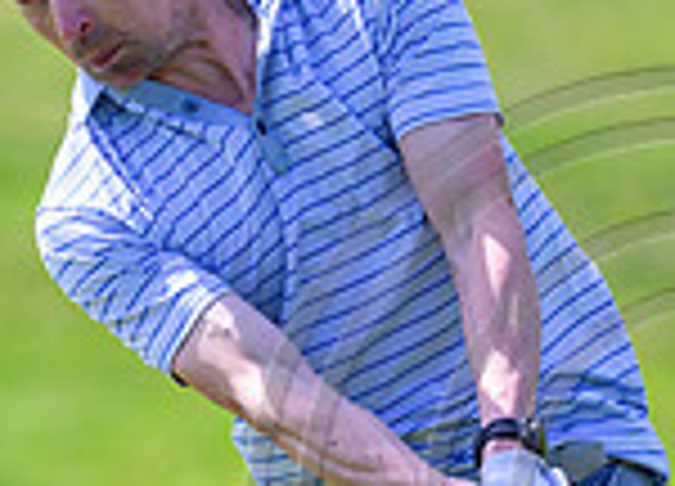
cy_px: 356
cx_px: 357
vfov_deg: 0.8
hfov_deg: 1.1
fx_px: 36715
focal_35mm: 1910
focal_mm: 400
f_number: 4
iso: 500
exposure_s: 1/3200
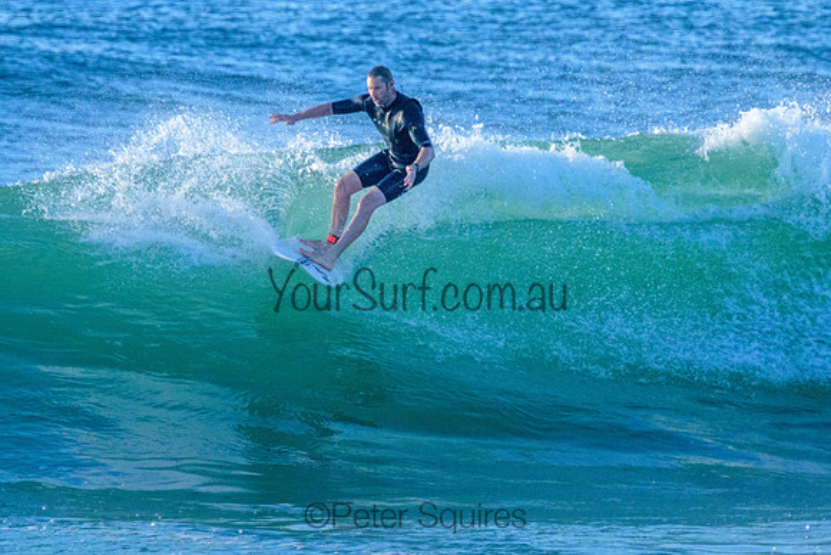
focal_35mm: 1094
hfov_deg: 1.9
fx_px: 25252
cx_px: 382
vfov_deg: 1.3
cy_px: 191
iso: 2800
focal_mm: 800
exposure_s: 1/2000
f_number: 11
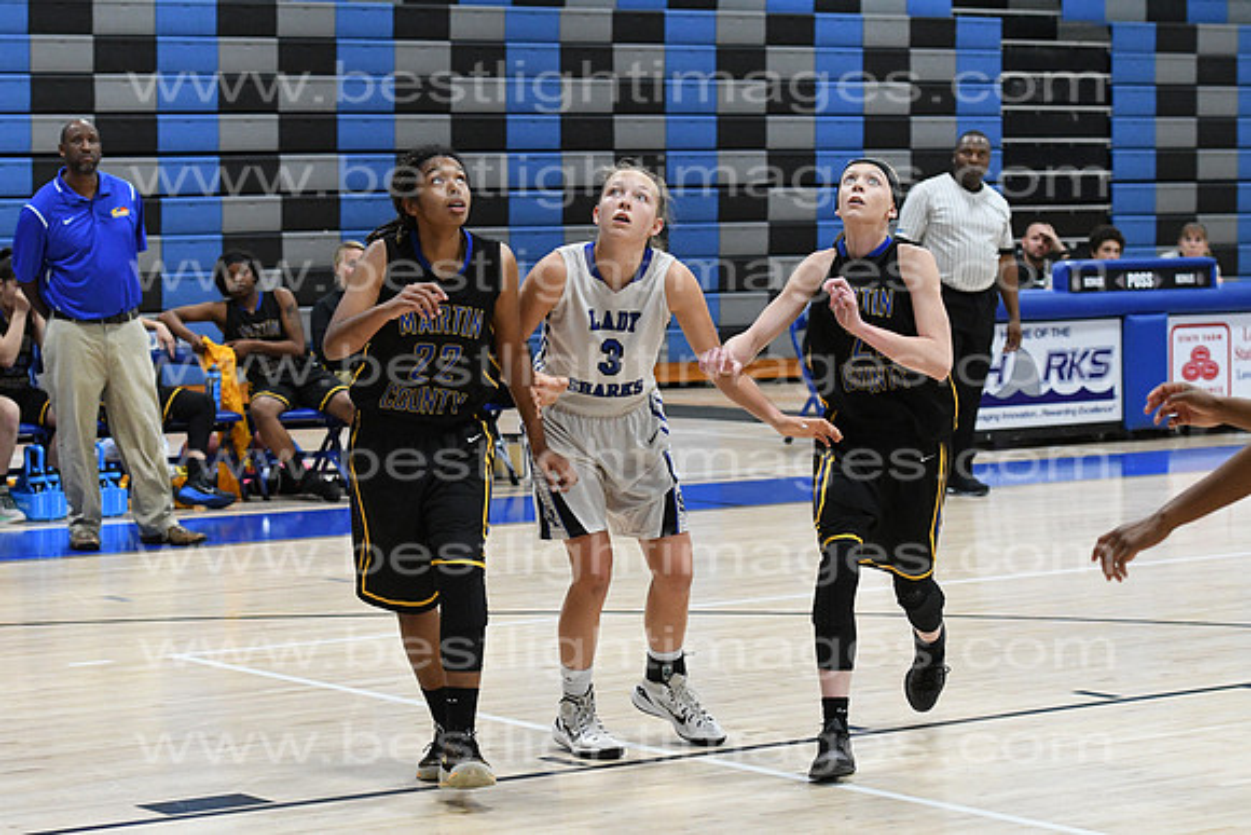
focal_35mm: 105
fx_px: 3649
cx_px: 626
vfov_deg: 13.0
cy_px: 418
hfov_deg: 19.5
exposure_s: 1/640
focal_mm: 70
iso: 5000
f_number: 4
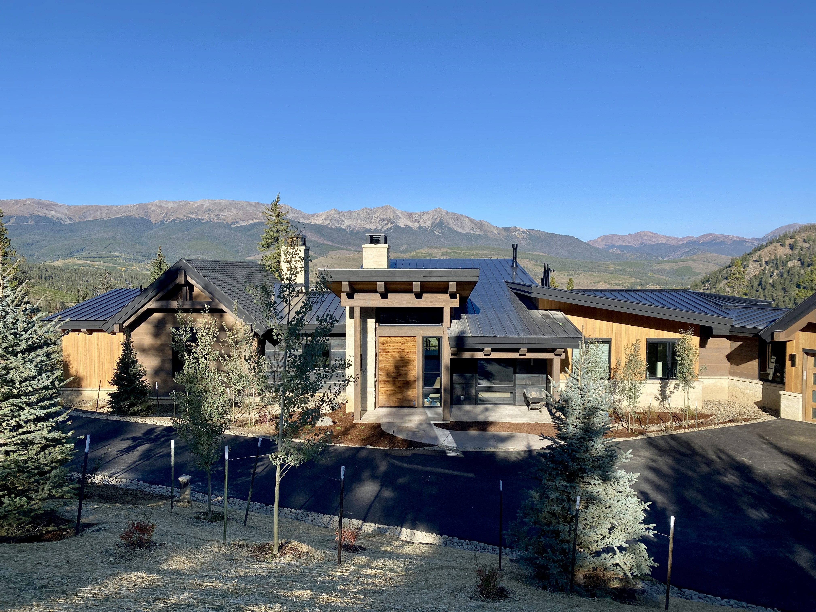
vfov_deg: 53.1
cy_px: 306
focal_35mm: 26
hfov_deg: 67.3
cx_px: 408
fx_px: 613
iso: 32
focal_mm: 4.25
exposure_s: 1/2141
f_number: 1.8
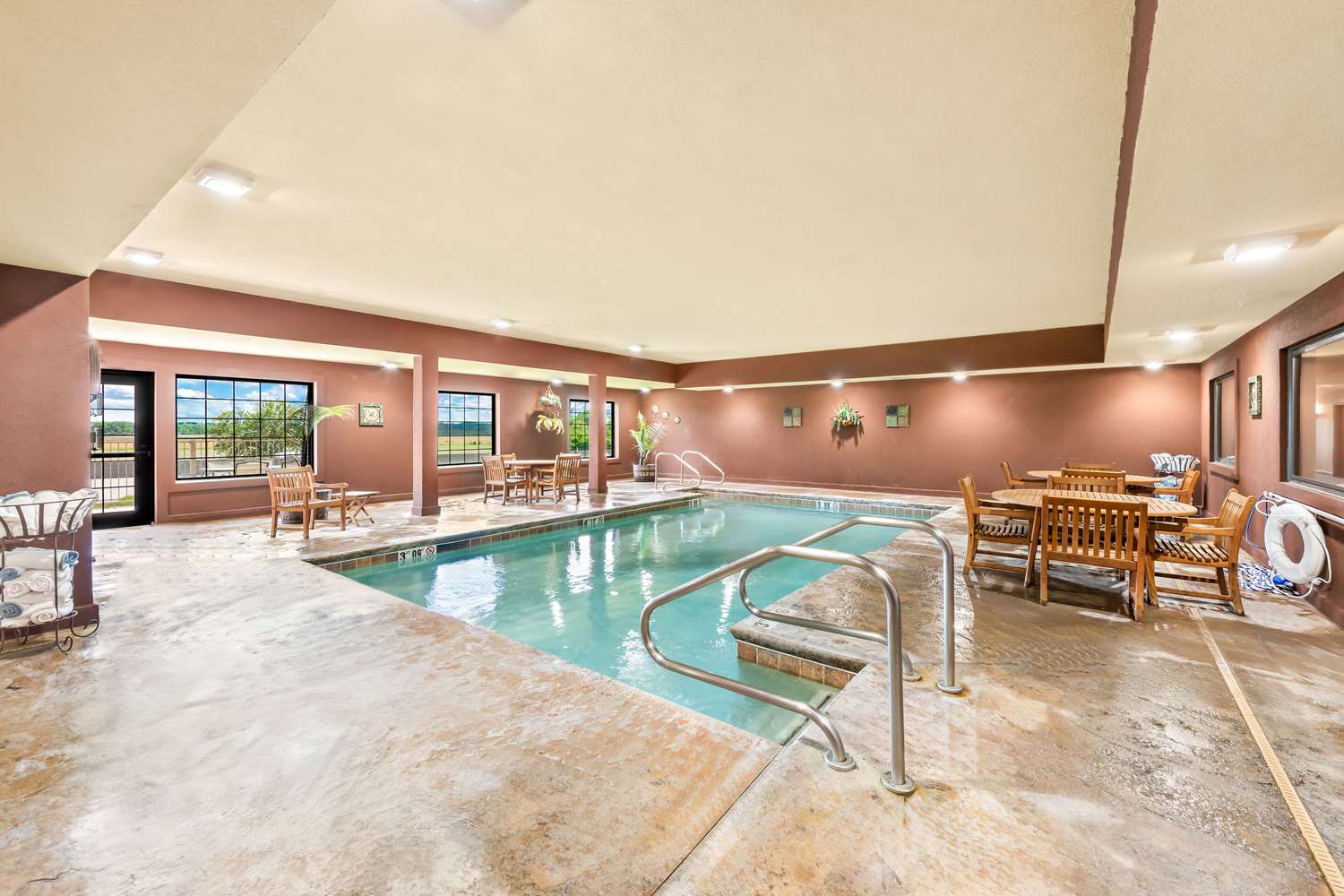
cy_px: 448
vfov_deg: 81.2
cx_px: 672
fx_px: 523
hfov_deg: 104.3
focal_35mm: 14
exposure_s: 1/2.5
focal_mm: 14
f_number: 9
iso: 400
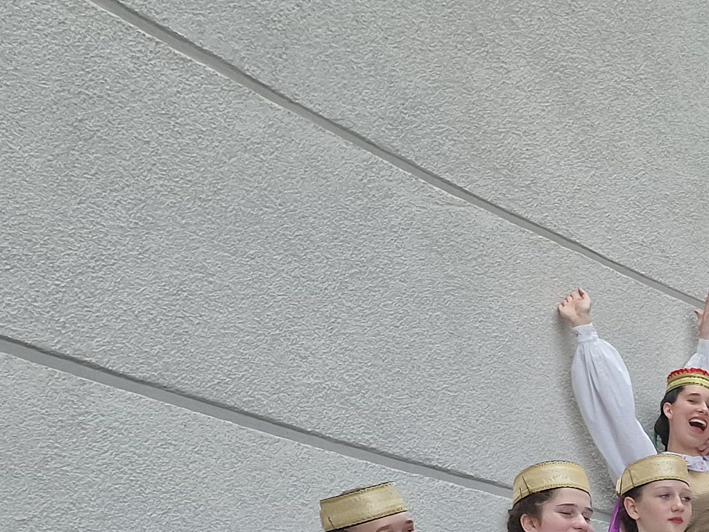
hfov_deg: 18.7
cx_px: 1125
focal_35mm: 90
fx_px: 1844
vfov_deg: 15.3
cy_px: 769
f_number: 1.8
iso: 100
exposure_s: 1/180
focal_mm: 6.4
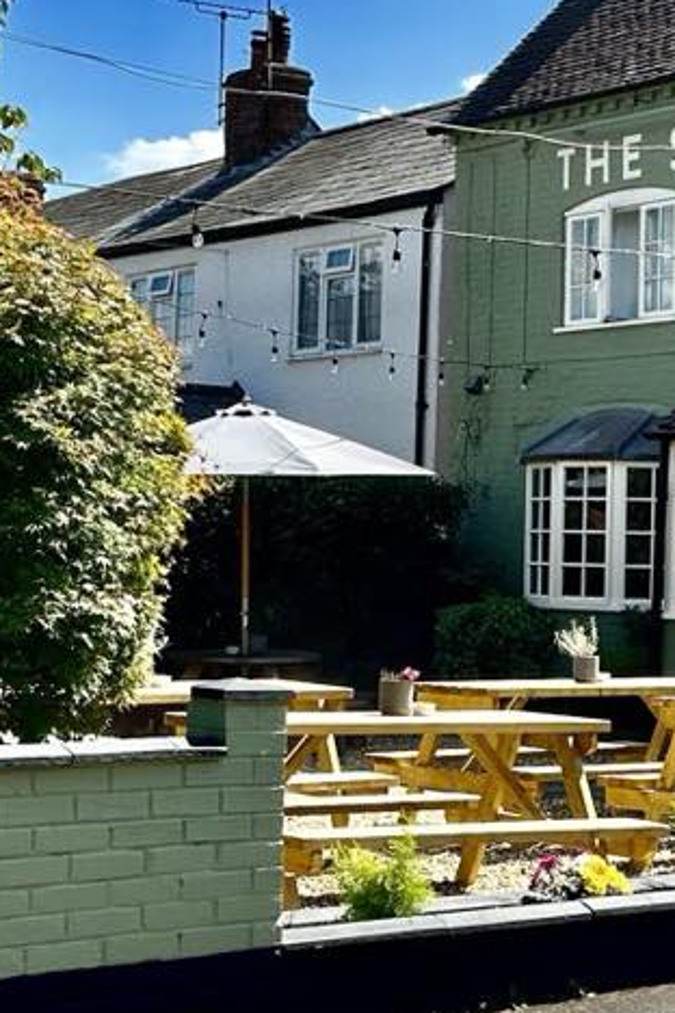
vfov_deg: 25.3
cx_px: 526
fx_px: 2250
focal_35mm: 80
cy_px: 410
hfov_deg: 16.9
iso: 80
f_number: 1.78
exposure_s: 1/3717
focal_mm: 6.86
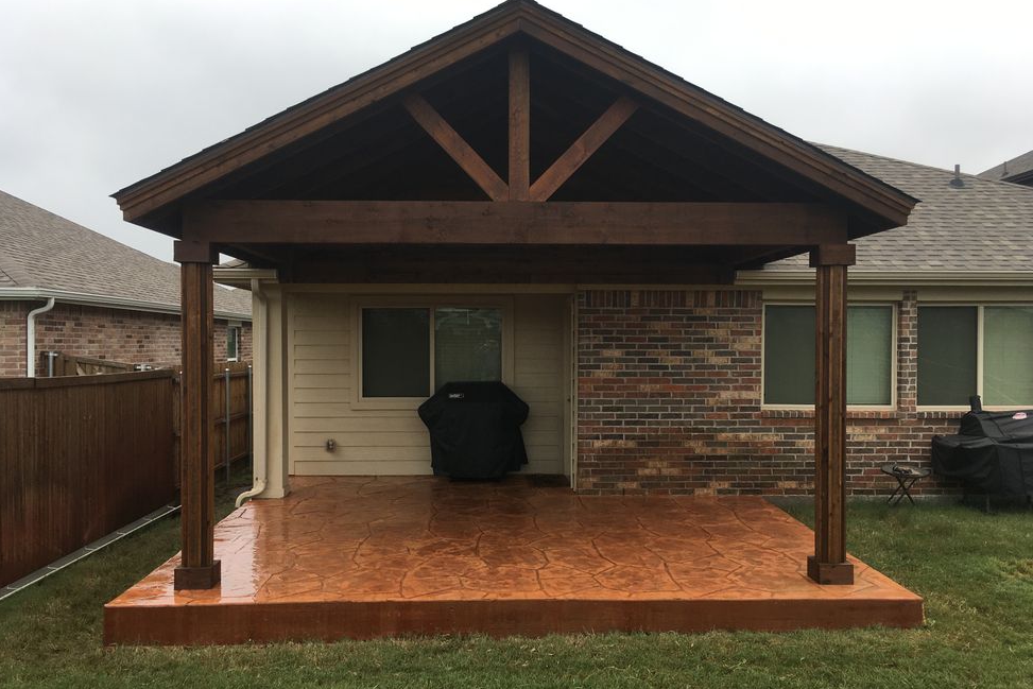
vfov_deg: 42.3
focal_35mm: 31
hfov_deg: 60.3
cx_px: 511
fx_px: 890
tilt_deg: -1.1
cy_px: 359
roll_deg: +0.2
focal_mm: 4.15
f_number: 2.2
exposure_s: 1/379
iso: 25
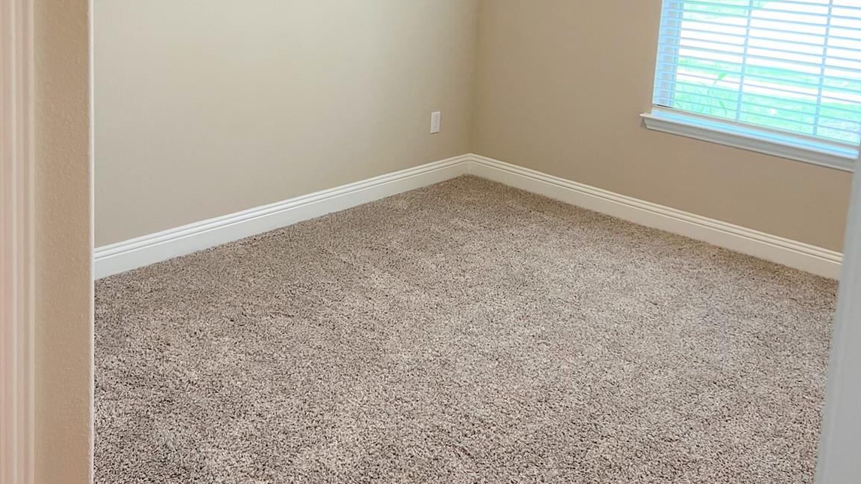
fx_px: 868
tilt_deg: -9.9
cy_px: 73
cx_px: 431
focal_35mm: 38
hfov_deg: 52.8
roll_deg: -3.3
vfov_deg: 30.2
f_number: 1.5
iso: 125
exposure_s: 1/60
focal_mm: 5.7
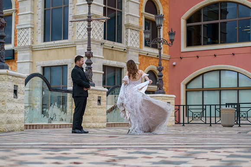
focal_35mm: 70
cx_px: 126
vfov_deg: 19.5
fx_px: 488
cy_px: 84
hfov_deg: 28.8
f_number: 2.8
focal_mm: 70
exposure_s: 1/3200
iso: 400
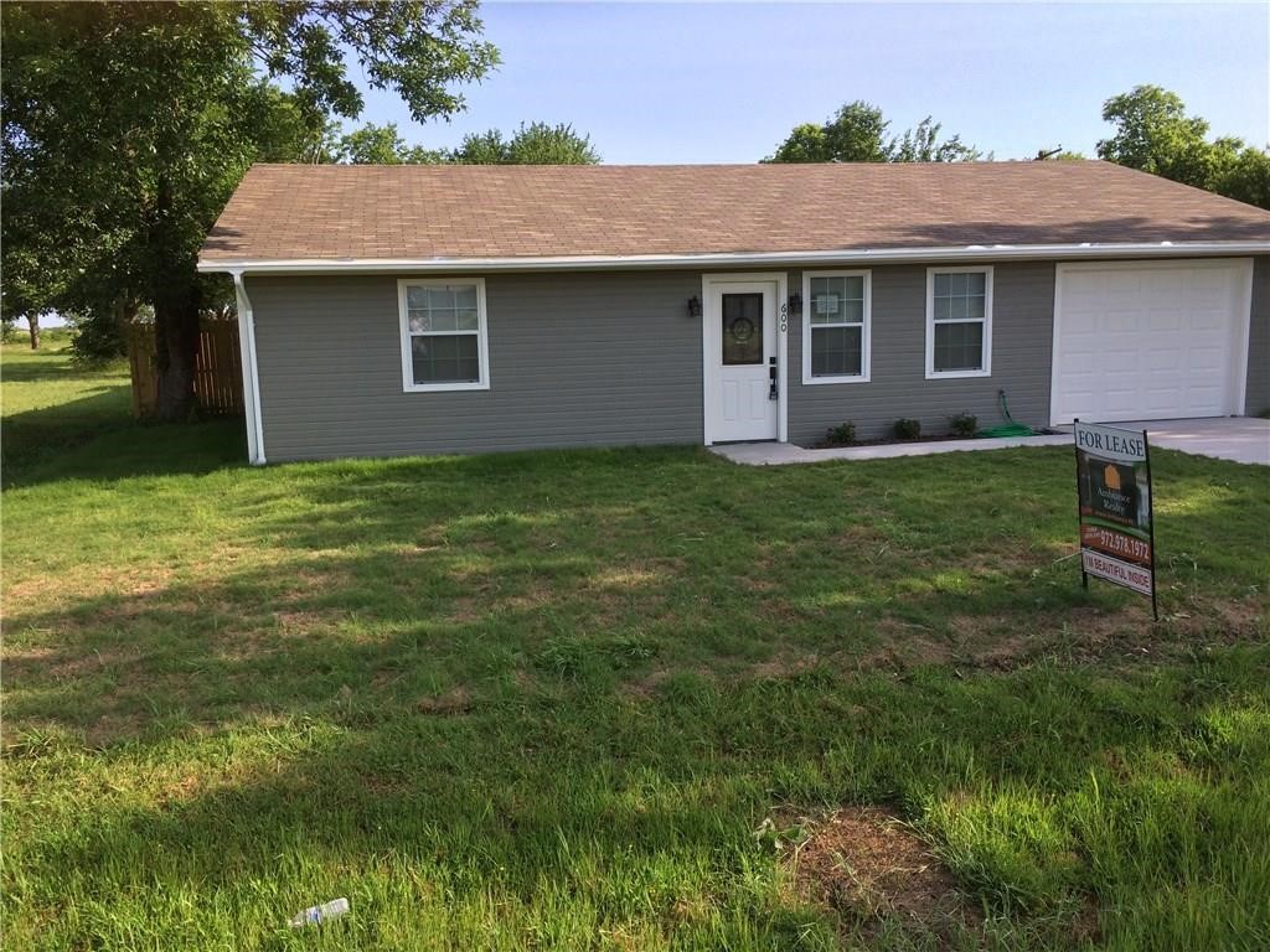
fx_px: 1064
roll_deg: +1.5
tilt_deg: -8.6
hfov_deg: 61.7
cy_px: 476
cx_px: 635
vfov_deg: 48.2
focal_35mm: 29
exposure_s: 1/855
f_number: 2.2
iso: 32
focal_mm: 4.15
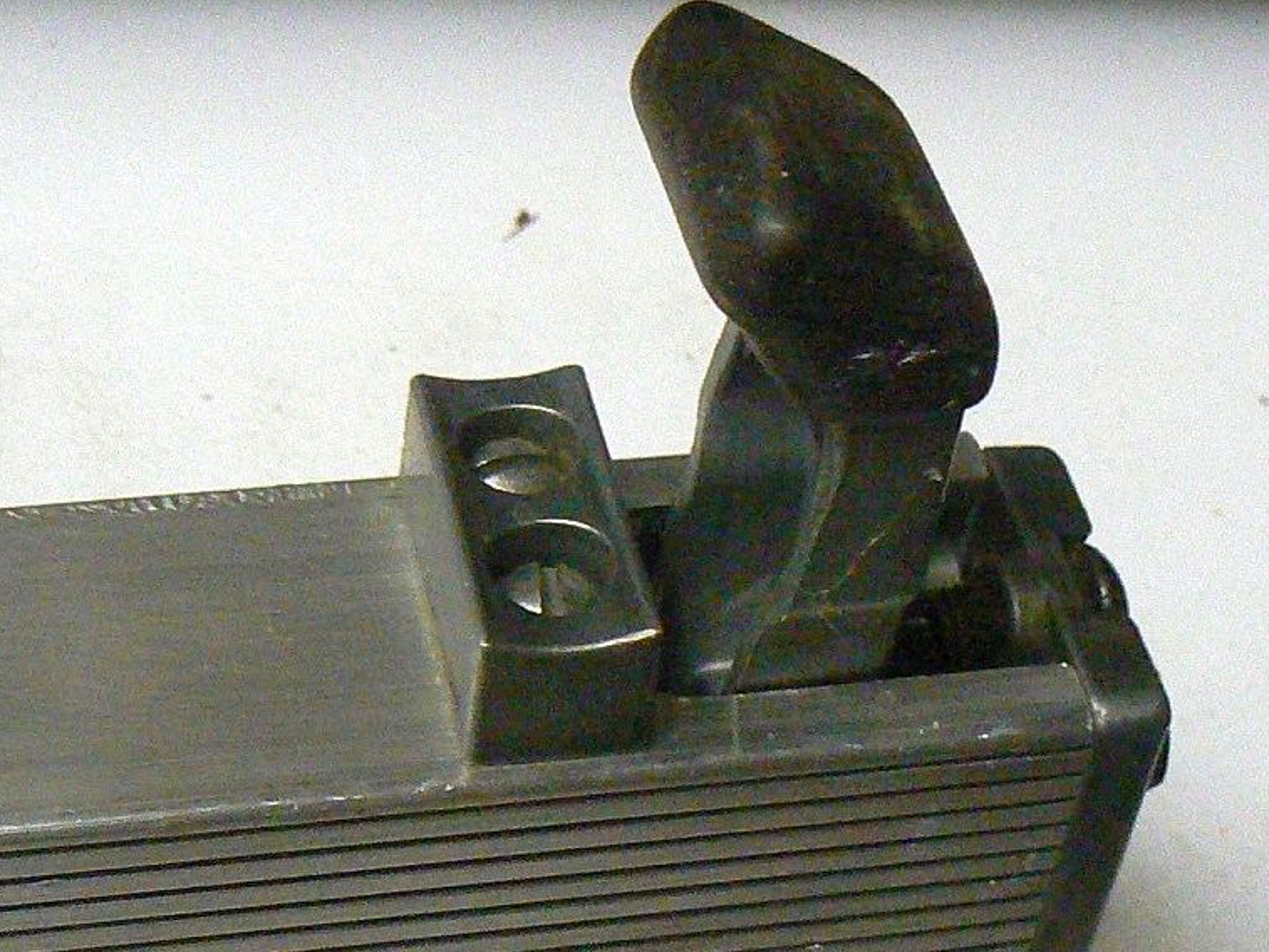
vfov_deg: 37.7
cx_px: 637
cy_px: 489
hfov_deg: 49.0
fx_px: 1393
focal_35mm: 38
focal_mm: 6
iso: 400
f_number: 2.8
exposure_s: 1/40
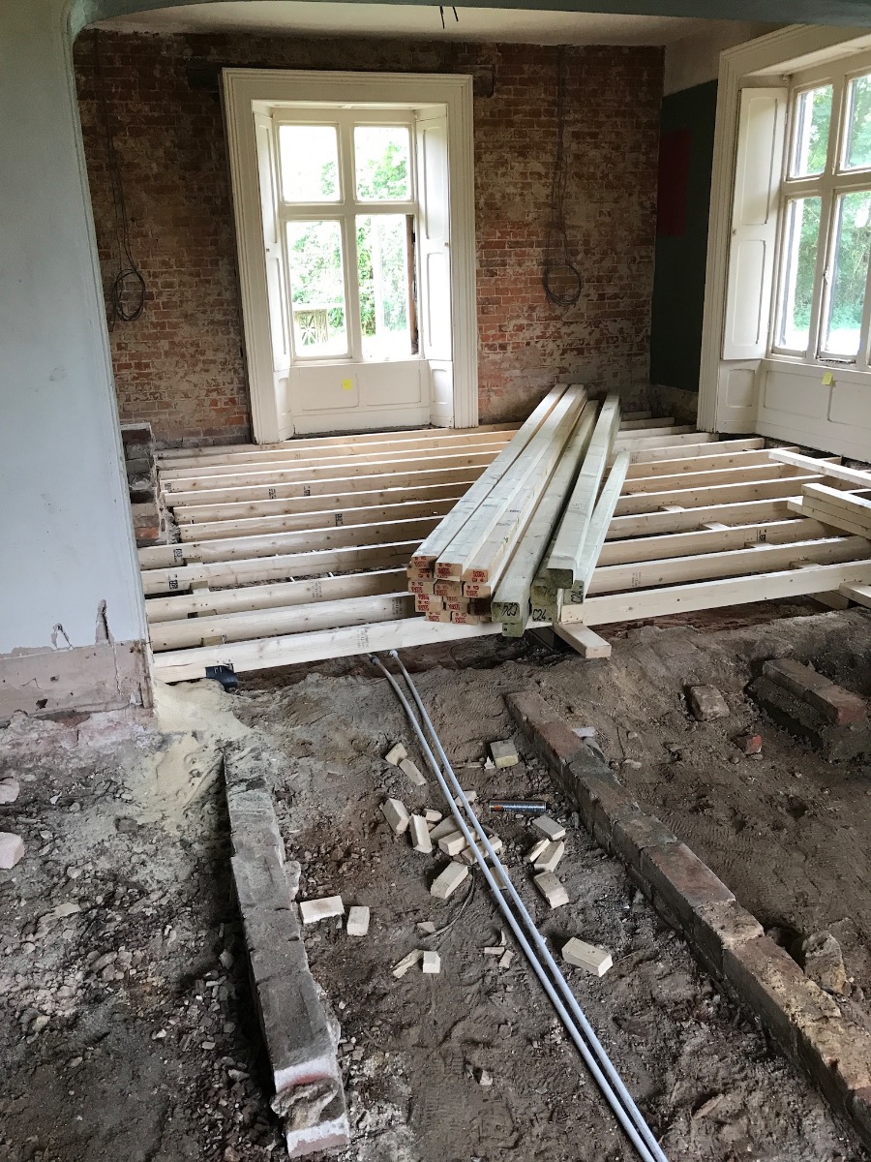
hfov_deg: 49.7
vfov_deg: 63.4
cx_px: 436
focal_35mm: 28
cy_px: 581
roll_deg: +1.8
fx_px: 939
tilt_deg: -15.6
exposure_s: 1/33
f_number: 1.8
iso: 32
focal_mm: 3.99
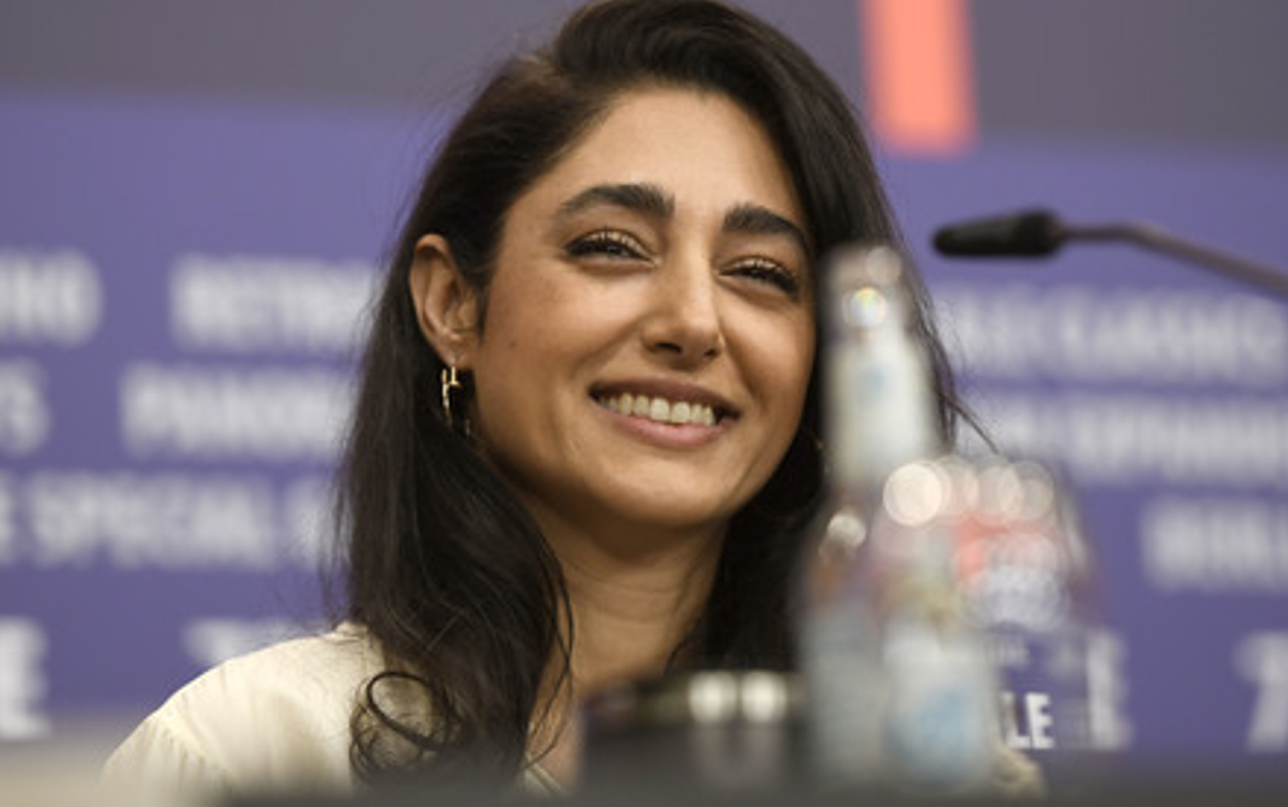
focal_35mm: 183
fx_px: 6428
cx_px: 659
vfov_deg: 7.2
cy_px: 387
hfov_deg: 11.4
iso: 1000
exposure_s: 1/400
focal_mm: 175
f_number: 3.2
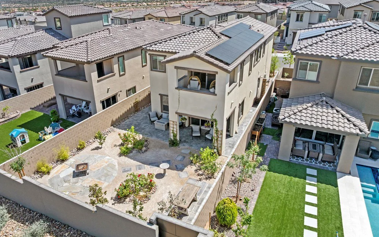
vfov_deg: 47.6
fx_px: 269
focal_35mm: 26
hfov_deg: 70.4
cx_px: 188
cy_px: 109
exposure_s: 1/400
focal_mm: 12.29
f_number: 2.8
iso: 150
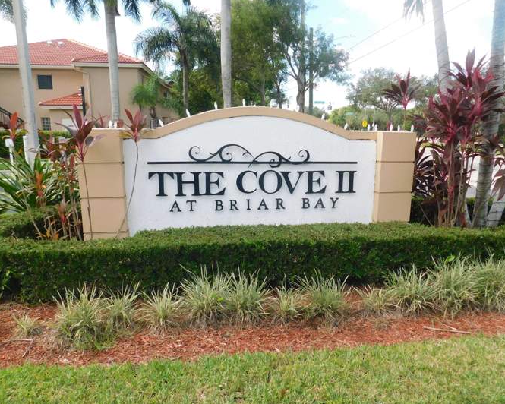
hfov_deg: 63.9
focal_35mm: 27
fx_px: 404
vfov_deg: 53.2
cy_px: 210
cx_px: 277
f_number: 3
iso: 125
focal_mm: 4
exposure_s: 1/500
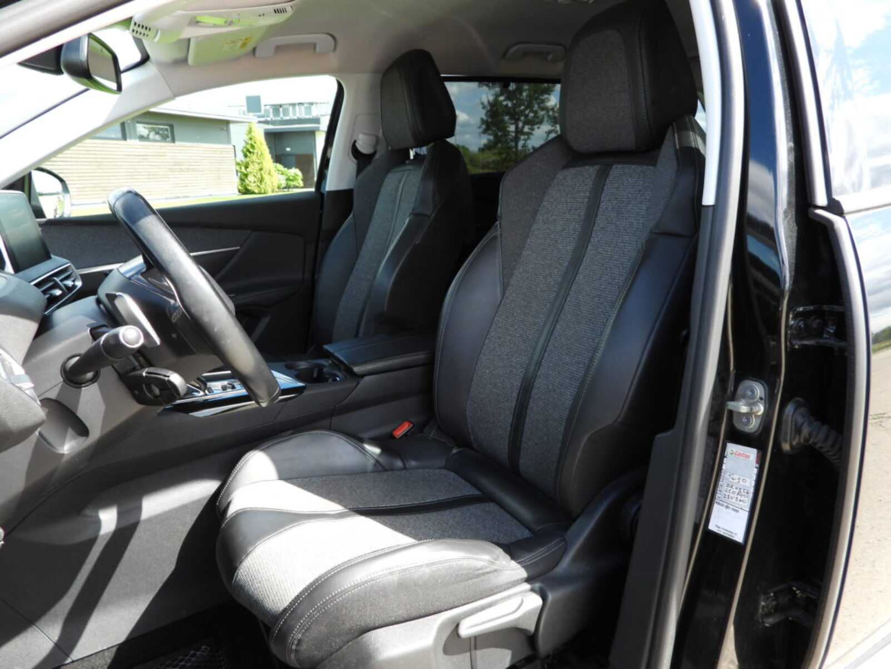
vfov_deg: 56.8
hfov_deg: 71.6
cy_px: 334
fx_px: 618
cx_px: 446
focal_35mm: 24
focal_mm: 4.3
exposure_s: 1/200
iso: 100
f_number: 2.8
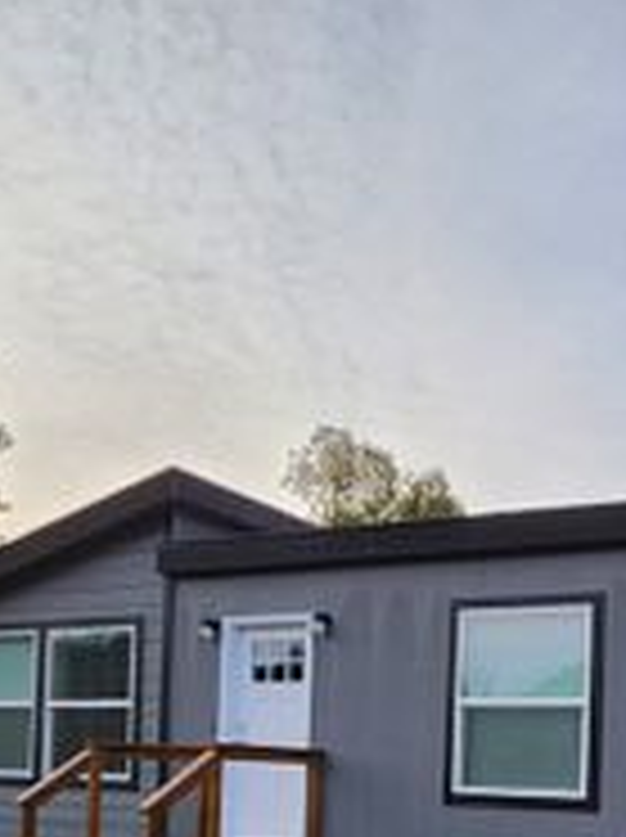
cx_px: 603
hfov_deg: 37.0
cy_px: 749
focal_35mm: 35
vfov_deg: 47.5
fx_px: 846
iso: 50
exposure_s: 1/607
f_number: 2.2
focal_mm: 2.2
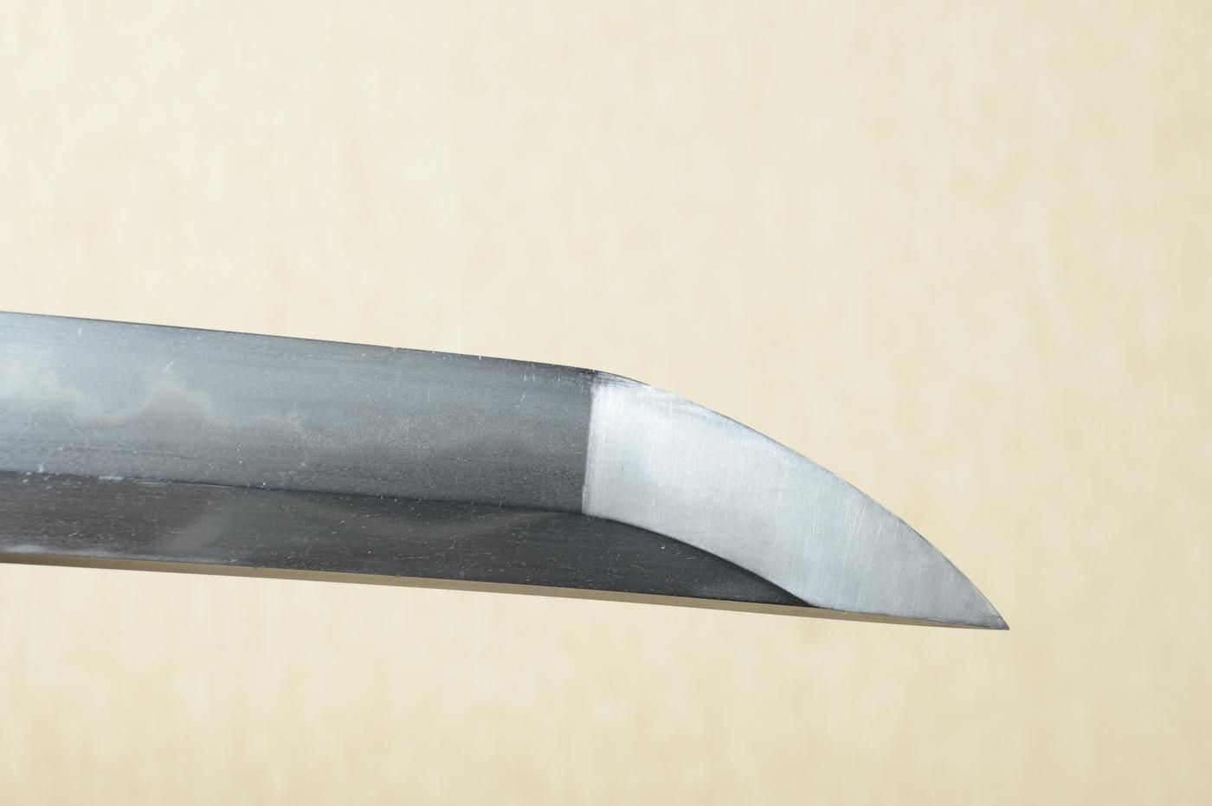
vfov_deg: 11.4
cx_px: 606
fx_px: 4037
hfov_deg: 17.1
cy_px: 403
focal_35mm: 120
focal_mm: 80
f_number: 11
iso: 400
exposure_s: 1/2
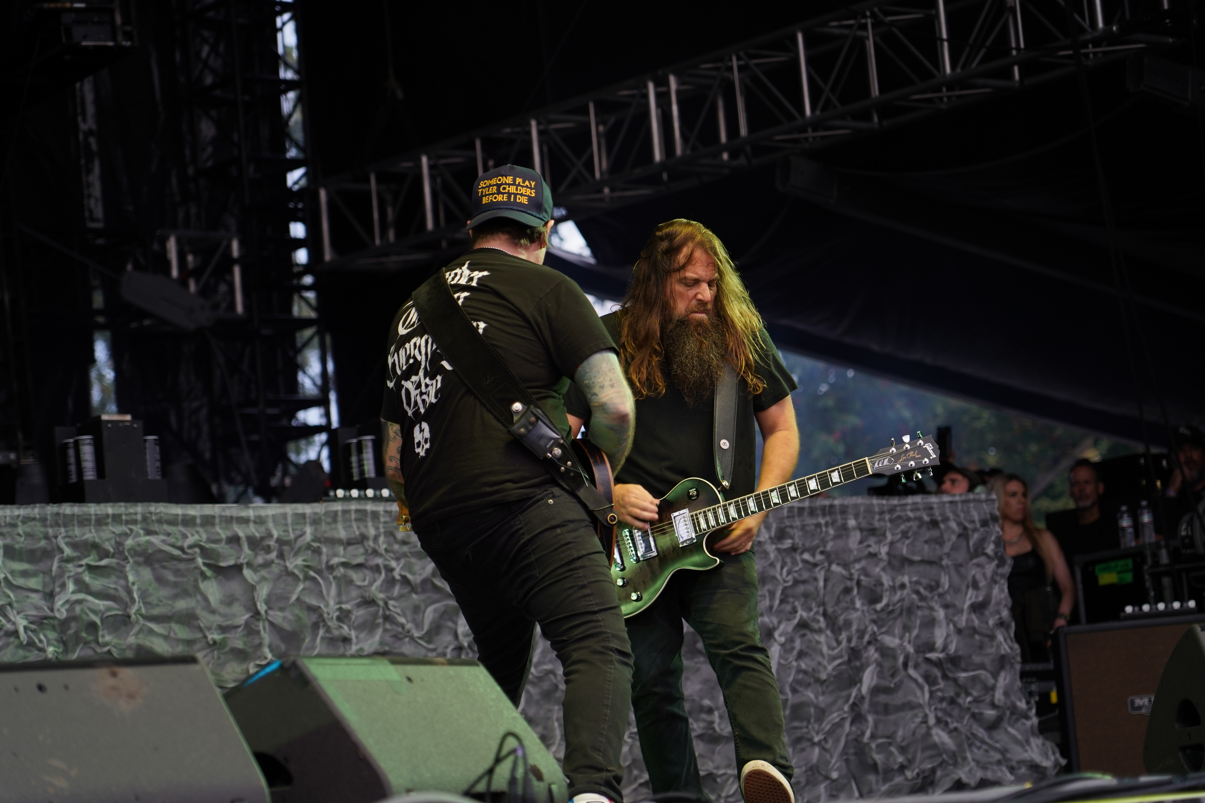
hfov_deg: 19.5
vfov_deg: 13.0
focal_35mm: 105
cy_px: 402
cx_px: 602
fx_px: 3514
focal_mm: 105
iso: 320
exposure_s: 1/125
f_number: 4
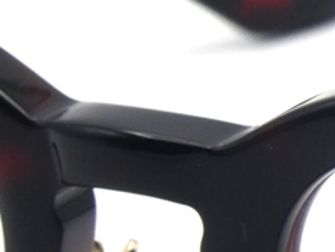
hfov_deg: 2.7
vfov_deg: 2.0
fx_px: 7120
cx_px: 671
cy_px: 364
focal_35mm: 735
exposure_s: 1/250
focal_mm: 30.9
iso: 80
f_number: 5.6
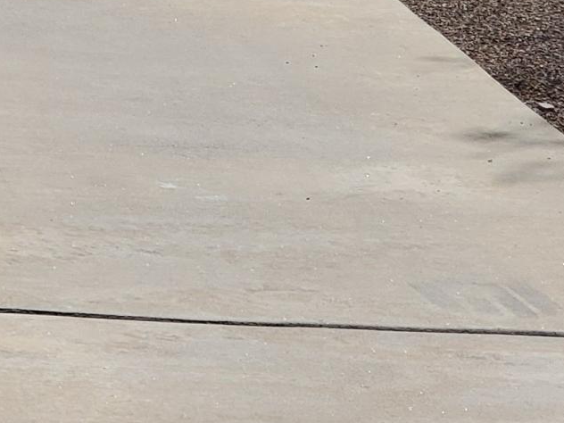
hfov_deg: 7.8
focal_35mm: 247
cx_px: -369
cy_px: -408
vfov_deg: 5.9
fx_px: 4024
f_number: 2.4
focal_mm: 6
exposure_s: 1/1588
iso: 50
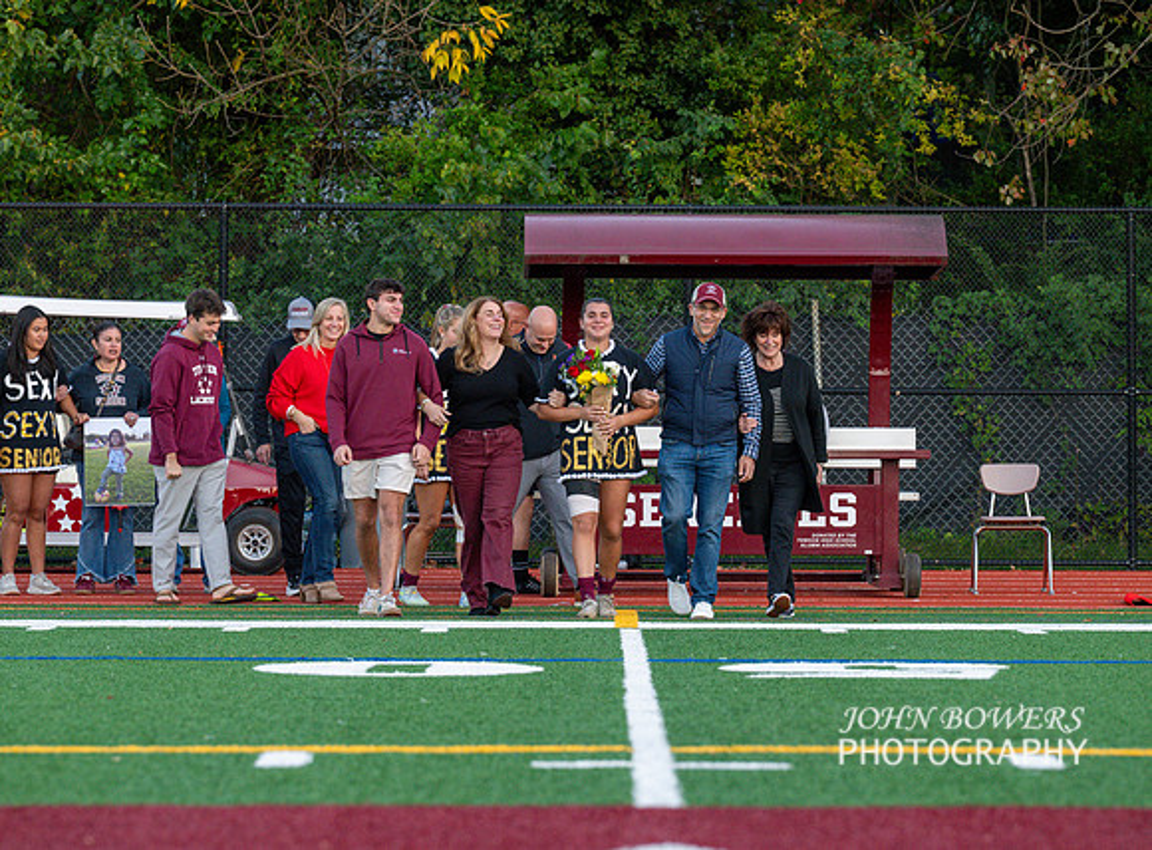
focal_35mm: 214
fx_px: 7088
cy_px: 425
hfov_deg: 9.3
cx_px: 576
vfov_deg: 6.9
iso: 2800
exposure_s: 1/640
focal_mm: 200
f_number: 6.3
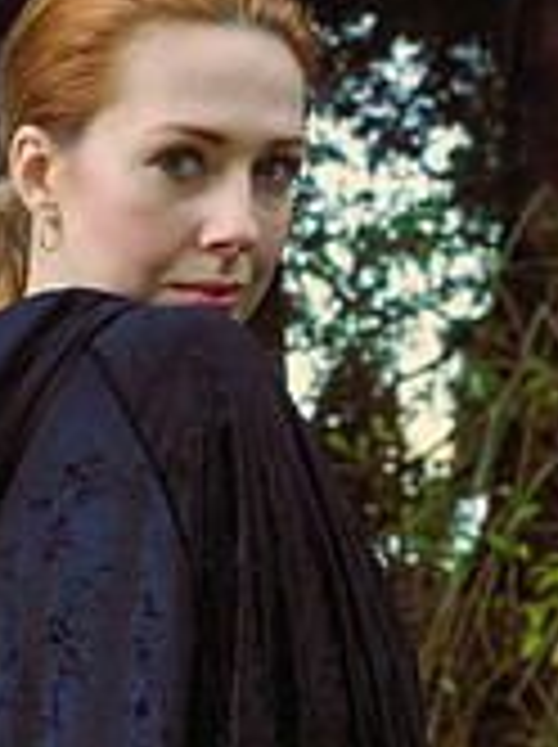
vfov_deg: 19.9
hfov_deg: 15.6
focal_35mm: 94
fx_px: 2026
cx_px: 446
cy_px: 828
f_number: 5.6
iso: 400
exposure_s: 1/80
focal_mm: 24
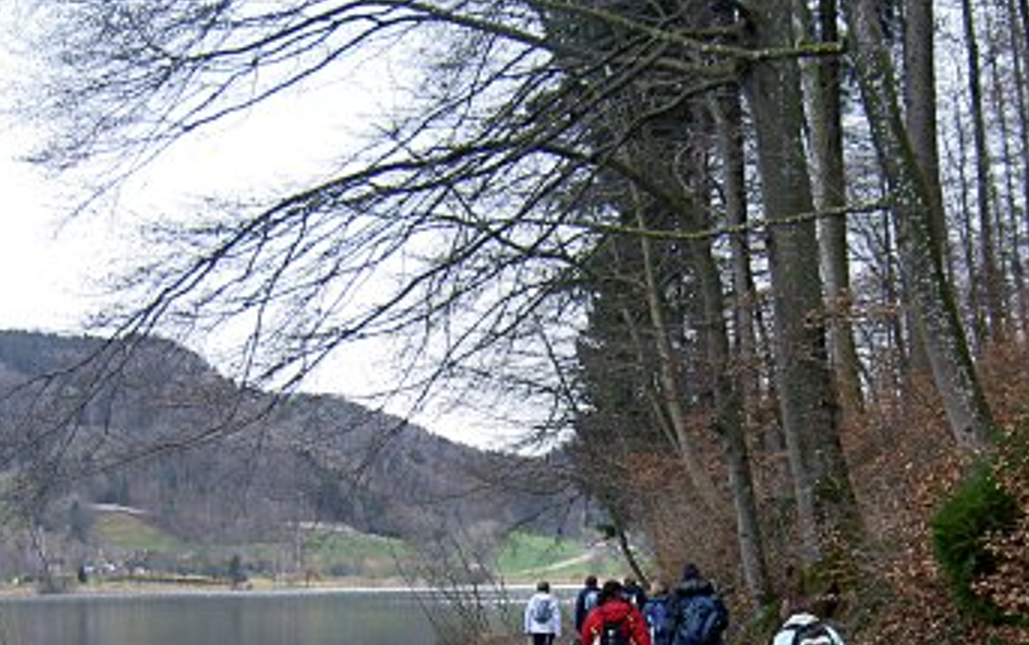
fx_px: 1768
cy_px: 600
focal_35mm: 63
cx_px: 645
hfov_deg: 32.3
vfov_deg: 20.2
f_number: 2.8
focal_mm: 5.6
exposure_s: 1/100
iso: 50
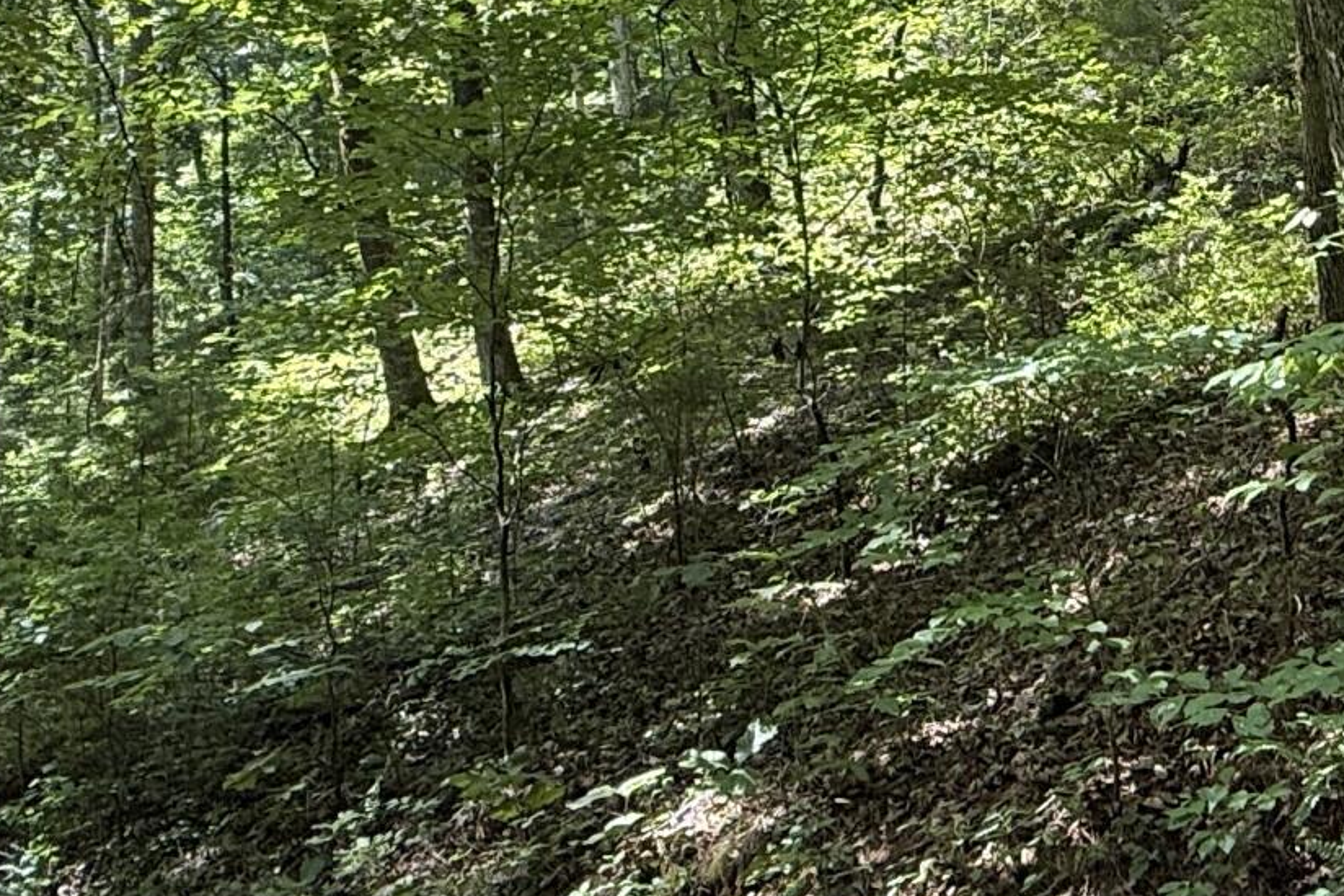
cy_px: 34
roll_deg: +4.8
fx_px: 1978
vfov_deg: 24.5
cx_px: 1148
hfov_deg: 35.8
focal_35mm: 53
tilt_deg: +14.1
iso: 64
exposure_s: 1/99
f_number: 2.2
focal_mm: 2.22
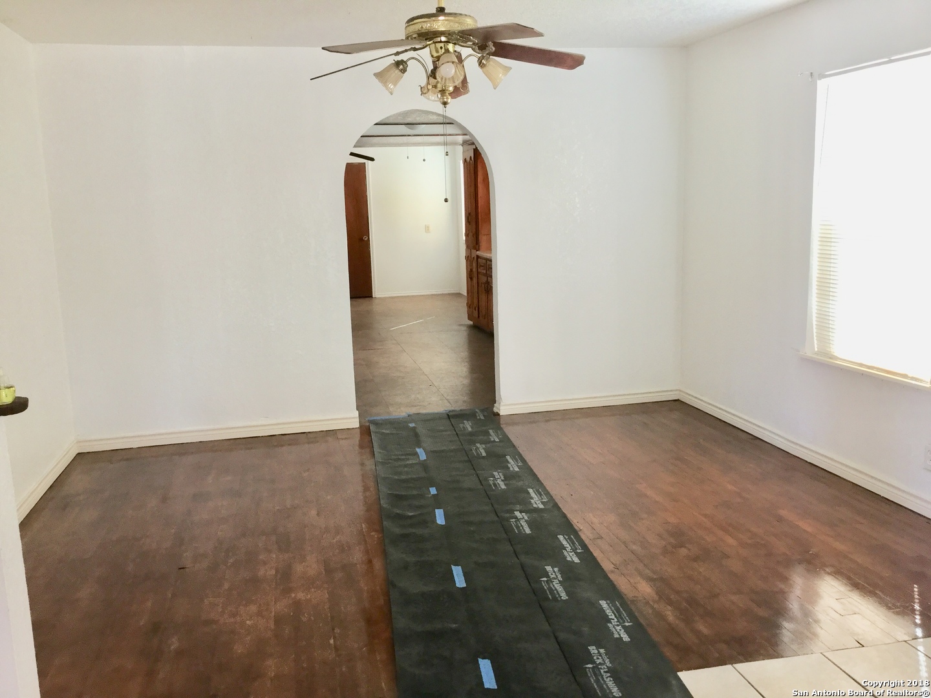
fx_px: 834
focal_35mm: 31
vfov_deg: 45.4
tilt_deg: -7.8
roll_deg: +2.1
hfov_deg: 58.4
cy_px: 349
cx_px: 466
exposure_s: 1/30
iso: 50
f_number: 2.4
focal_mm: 3.3
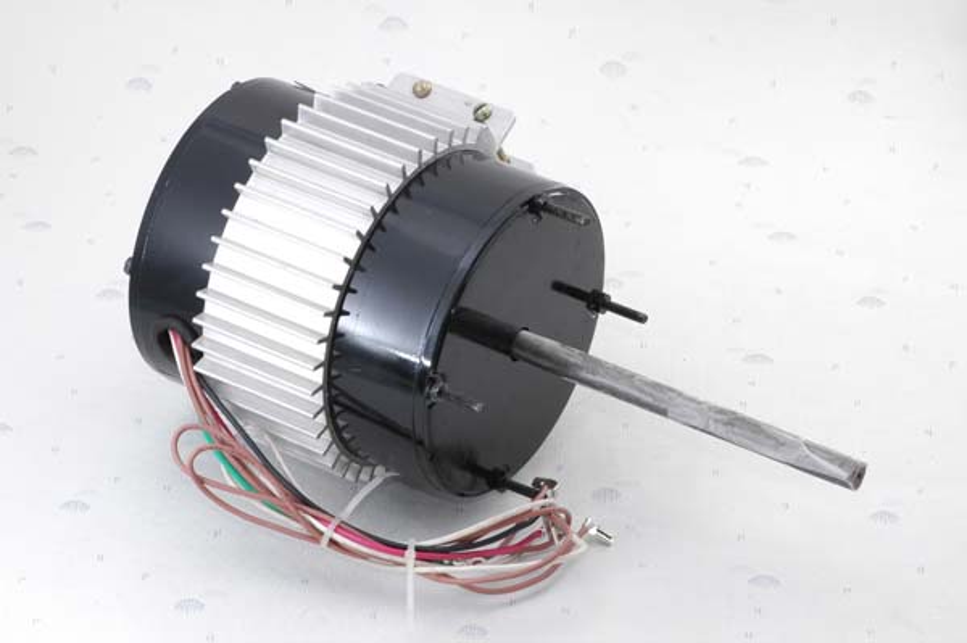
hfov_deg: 13.7
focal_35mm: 150
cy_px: 322
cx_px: 484
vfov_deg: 9.1
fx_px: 4026
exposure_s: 1/125
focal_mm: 100
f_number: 18
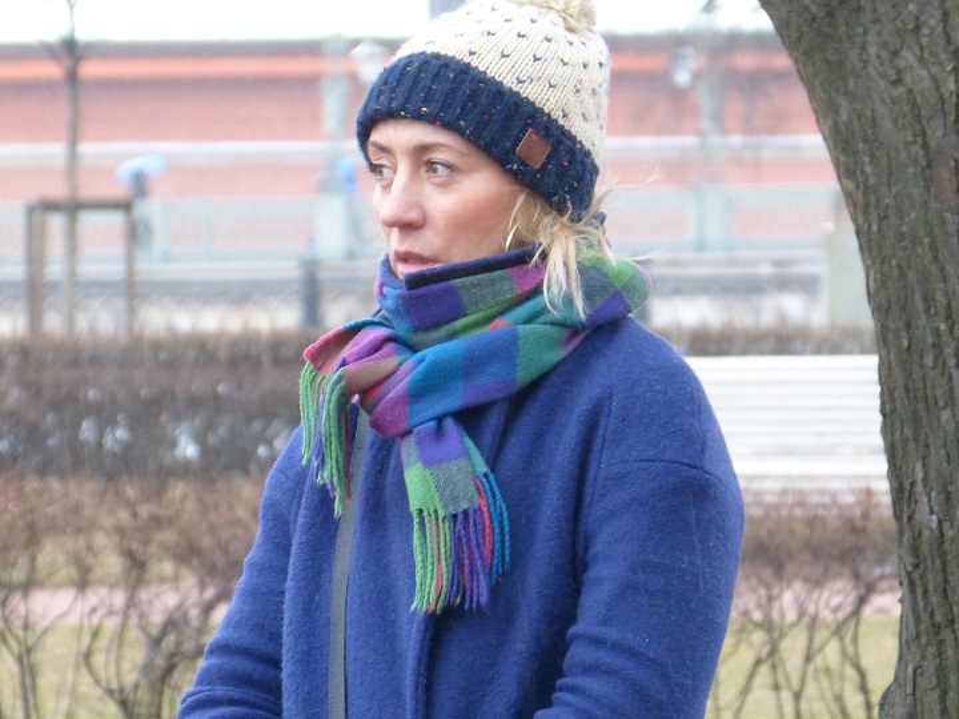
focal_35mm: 284
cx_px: 480
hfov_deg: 7.0
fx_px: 7868
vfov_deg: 5.2
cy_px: 360
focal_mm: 51.1
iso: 320
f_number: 4
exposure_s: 1/80
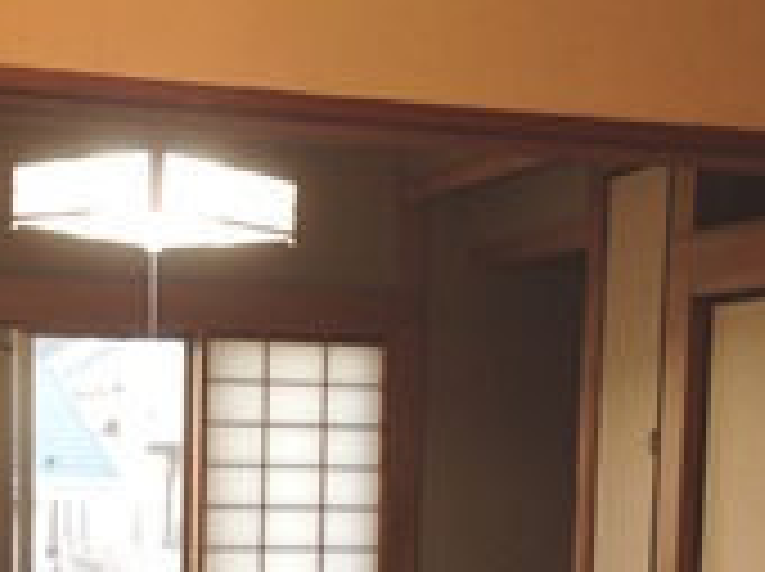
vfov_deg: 16.3
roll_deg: -2.0
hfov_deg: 22.5
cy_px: 680
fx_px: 1920
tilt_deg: -5.6
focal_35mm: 87
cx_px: 270
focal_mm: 4.12
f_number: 2.4
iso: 50
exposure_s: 1/20
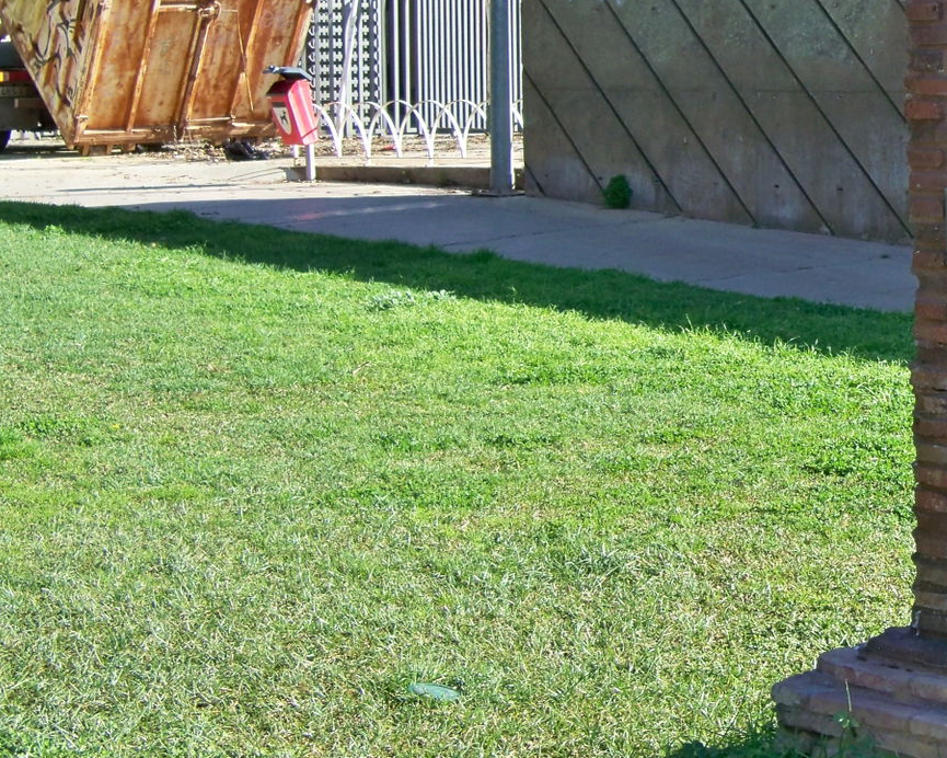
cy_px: 126
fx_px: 2551
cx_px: 1043
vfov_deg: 16.7
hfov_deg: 20.1
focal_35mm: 91
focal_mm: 7.5
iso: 64
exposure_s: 1/320
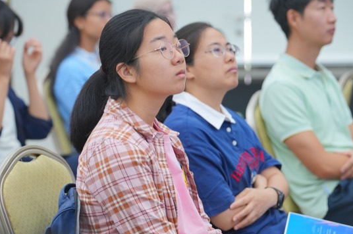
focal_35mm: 159
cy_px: 116
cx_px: 188
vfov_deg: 8.6
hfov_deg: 12.9
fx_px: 1557
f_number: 4.5
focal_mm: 142
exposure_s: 1/125
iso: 3200
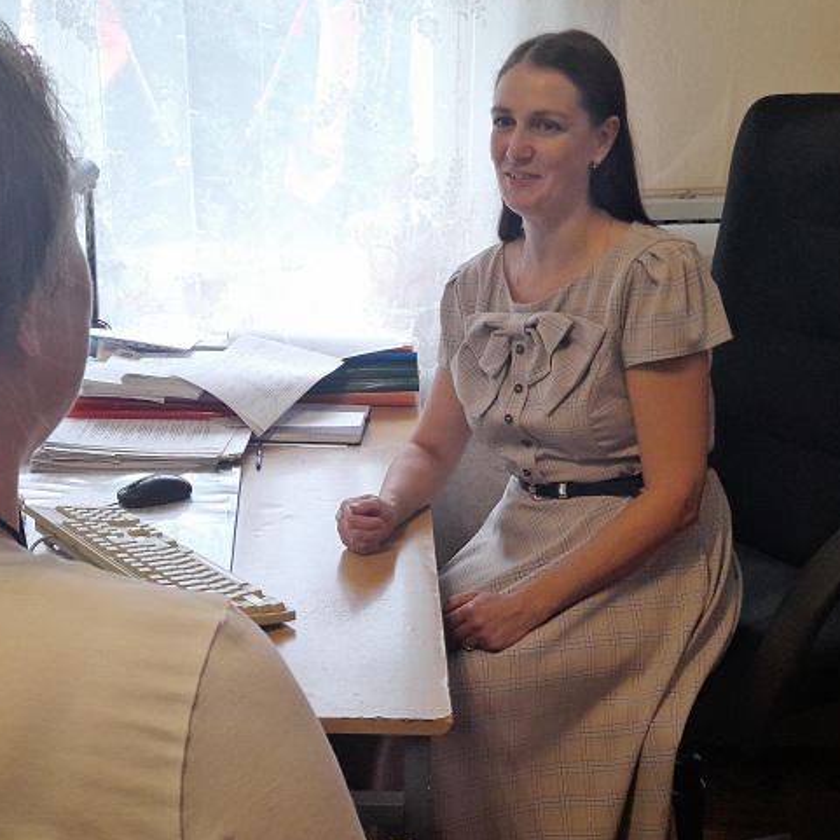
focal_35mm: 45
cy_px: 509
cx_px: 297
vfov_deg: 37.4
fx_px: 1235
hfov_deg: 37.2
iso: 80
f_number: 2
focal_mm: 4.6
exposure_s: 1/50
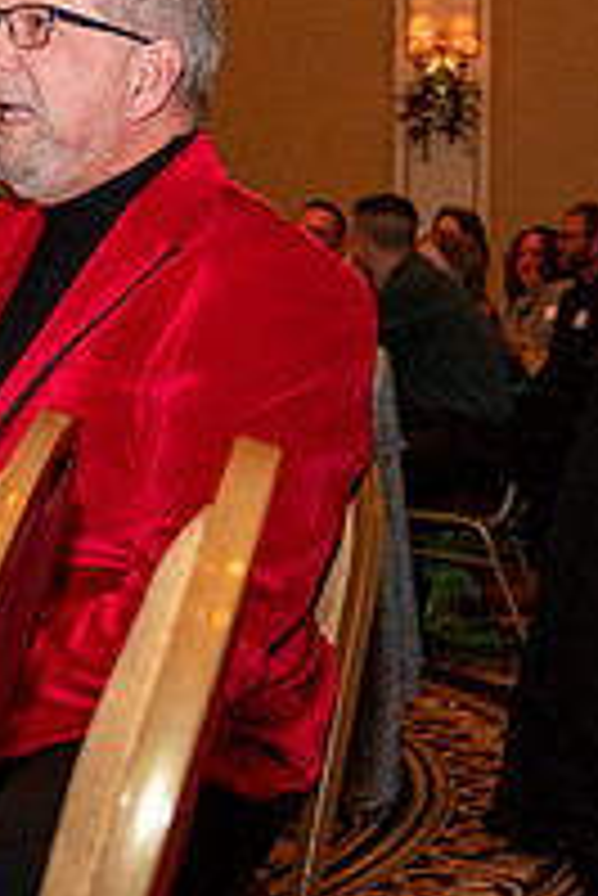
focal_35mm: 96
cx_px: -153
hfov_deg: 13.8
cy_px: 295
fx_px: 2388
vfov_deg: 21.1
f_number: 3.2
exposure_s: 1/125
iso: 2500
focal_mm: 22.3
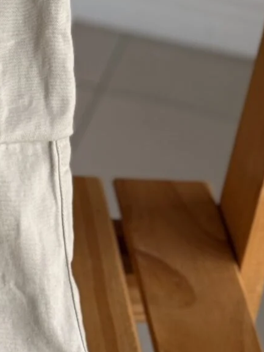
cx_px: -271
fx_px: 2174
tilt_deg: -28.8
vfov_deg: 9.1
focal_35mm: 214
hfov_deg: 6.7
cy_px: -56
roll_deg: -1.7
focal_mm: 6.76
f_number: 1.78
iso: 64
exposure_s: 1/345
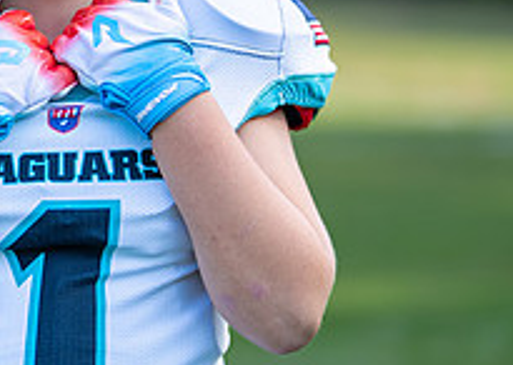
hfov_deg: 12.1
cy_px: 25
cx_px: 74
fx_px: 2402
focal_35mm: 165
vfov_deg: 8.7
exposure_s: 1/2500
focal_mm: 50
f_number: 1.2
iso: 100
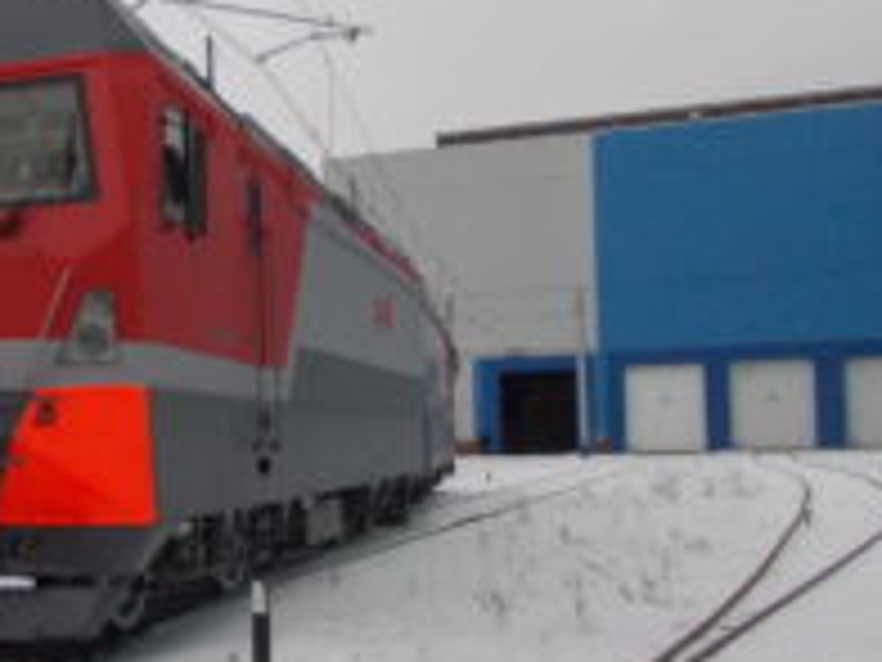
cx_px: 0
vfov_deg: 25.6
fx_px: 1452
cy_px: 392
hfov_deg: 31.3
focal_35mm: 57
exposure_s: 1/250
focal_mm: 4
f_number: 2.7
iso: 160
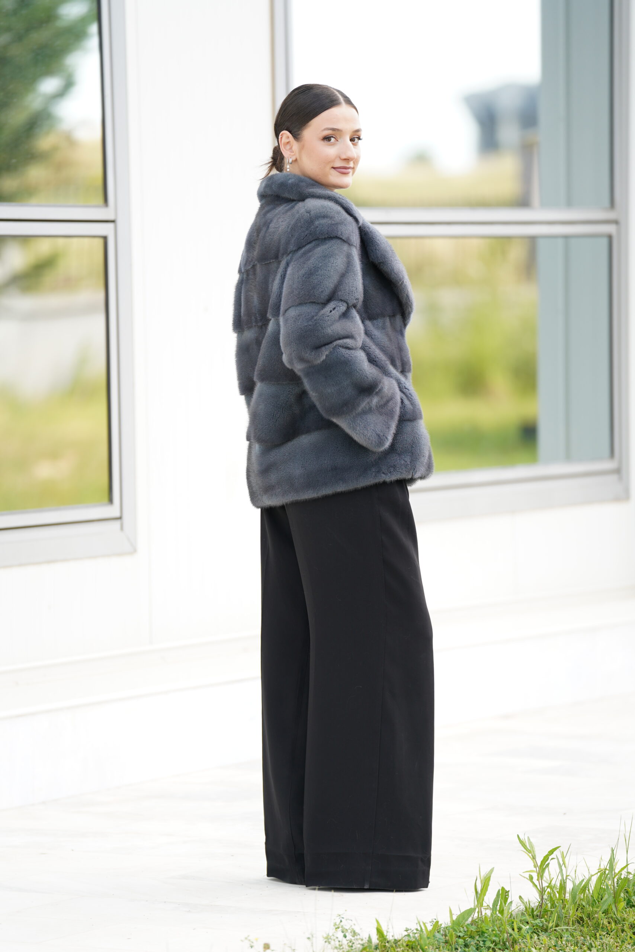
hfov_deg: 7.9
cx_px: 318
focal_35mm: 174
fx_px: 4603
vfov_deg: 11.8
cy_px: 476
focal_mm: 174
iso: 200
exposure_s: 1/250
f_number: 2.8
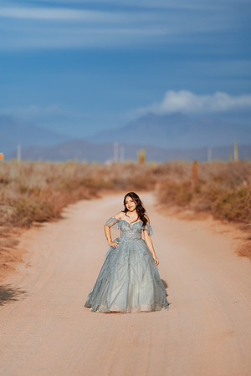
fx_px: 1412
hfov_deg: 10.2
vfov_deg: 15.2
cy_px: 188
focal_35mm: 135
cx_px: 126
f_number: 1.8
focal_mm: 135
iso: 100
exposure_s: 1/8000
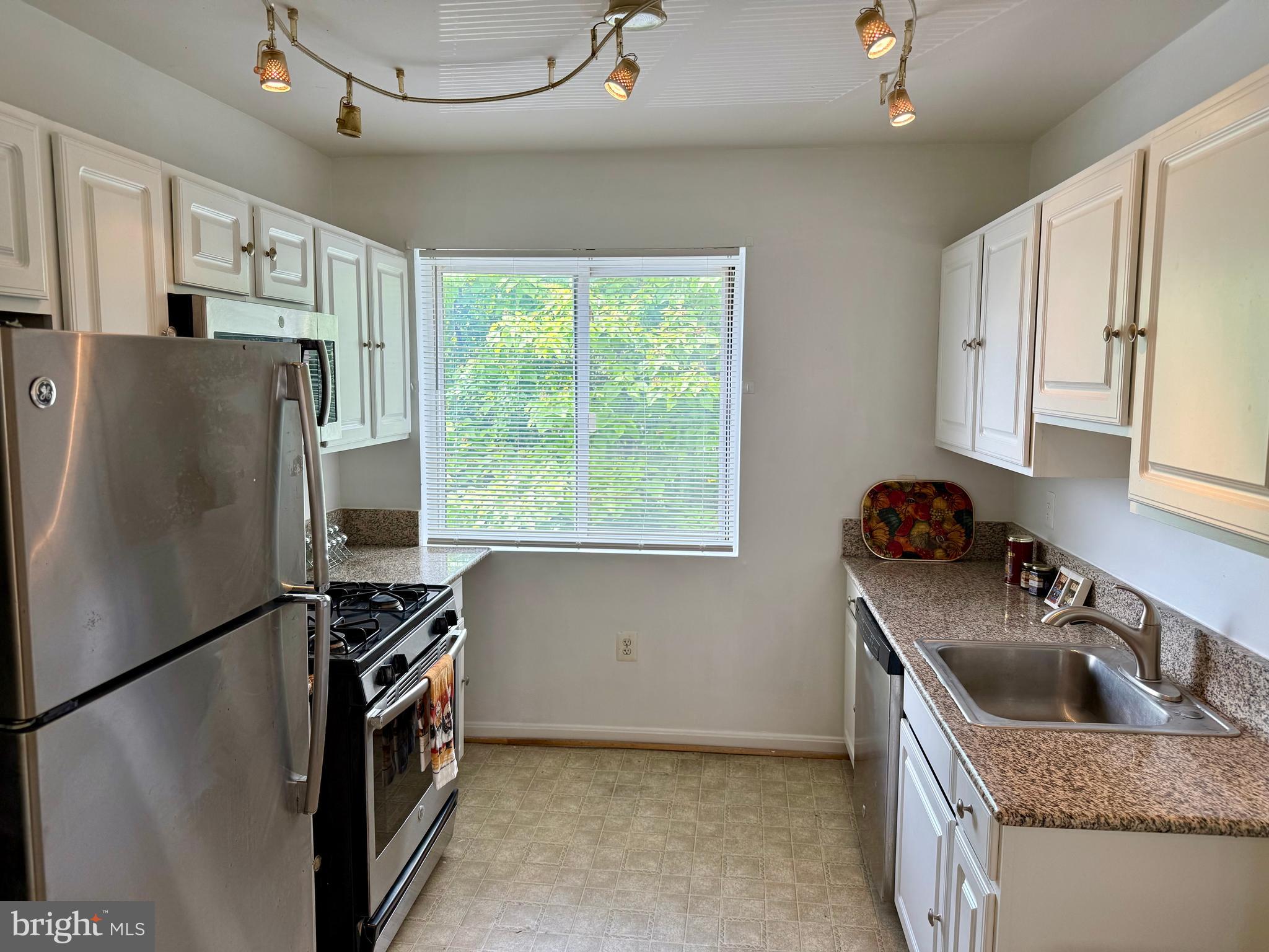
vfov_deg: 56.8
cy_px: 476
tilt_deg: -5.7
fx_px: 880
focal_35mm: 24
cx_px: 634
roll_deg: -0.5
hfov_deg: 71.6
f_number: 1.78
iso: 80
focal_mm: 6.76
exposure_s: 1/174
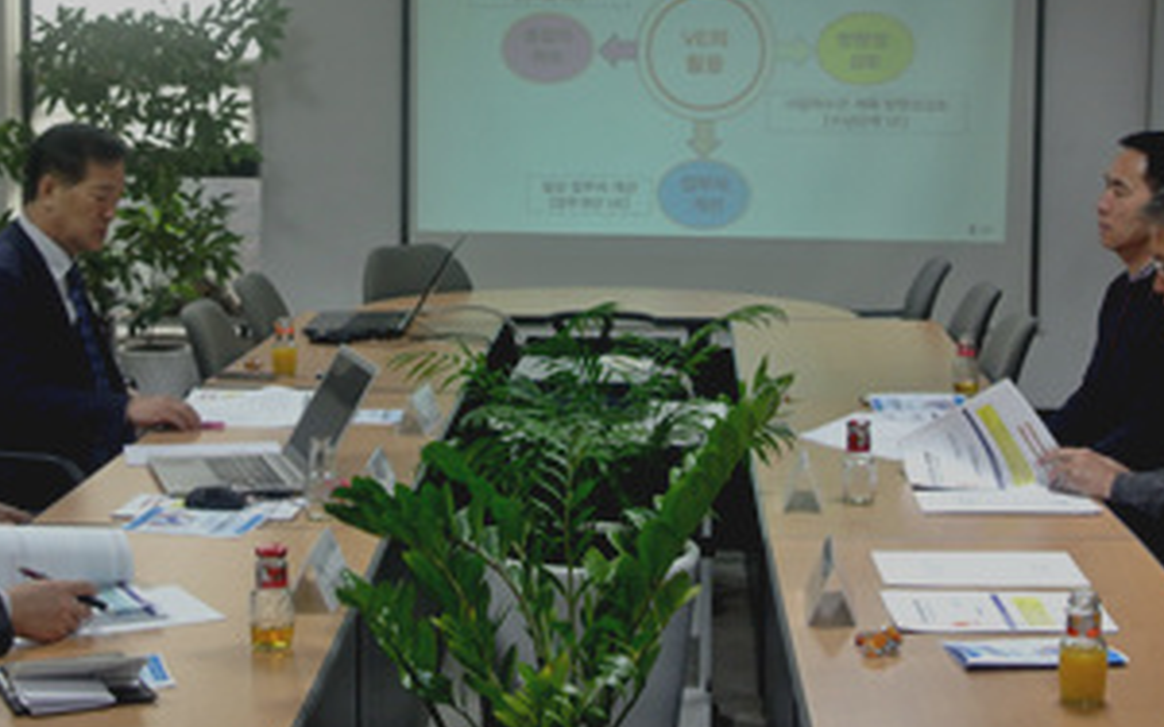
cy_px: 217
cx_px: 557
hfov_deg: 27.9
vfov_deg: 17.5
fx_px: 2347
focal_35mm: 74
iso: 400
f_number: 5.6
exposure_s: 1/30
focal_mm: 15.7
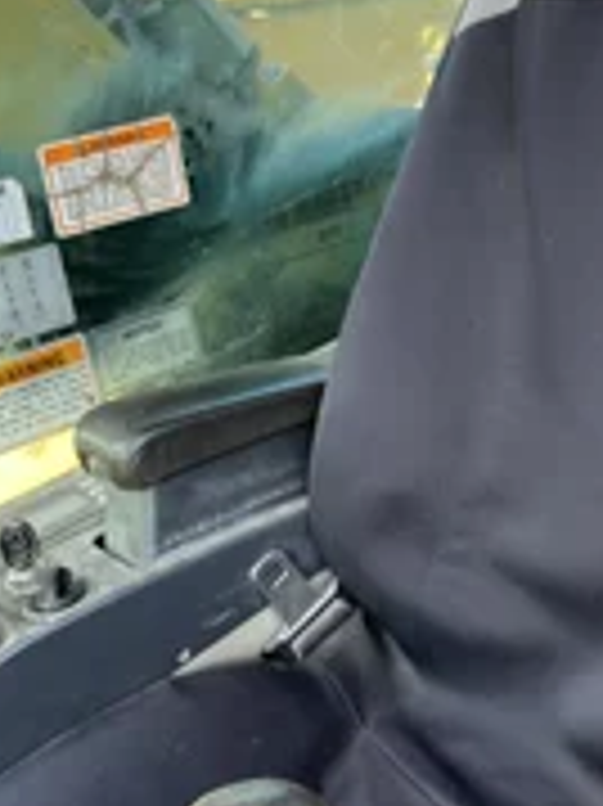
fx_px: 1349
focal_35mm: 58
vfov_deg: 33.2
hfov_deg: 24.9
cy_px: 441
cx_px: 459
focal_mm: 5.7
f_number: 1.5
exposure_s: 1/180
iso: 50
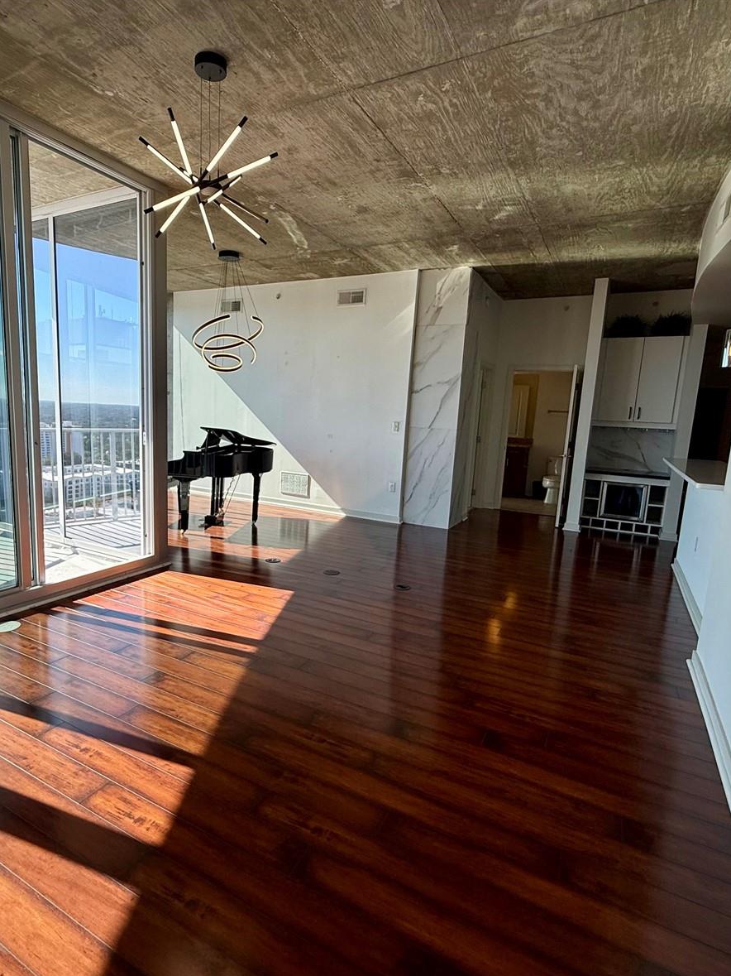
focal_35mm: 19
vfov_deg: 84.7
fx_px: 535
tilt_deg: -9.2
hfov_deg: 68.4
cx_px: 317
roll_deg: -2.5
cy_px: 495
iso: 50
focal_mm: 2.22
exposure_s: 1/531
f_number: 2.2
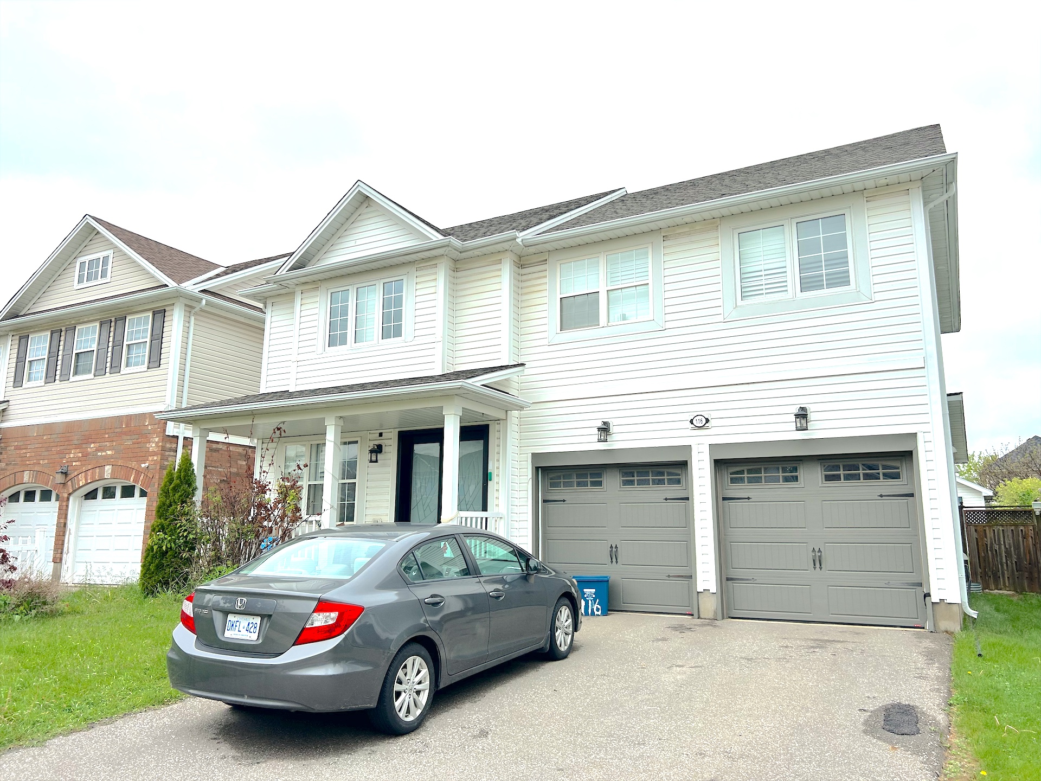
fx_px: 782
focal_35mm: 26
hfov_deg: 67.3
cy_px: 390
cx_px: 520
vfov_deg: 53.1
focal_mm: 5.7
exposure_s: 1/5319
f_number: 1.5
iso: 50
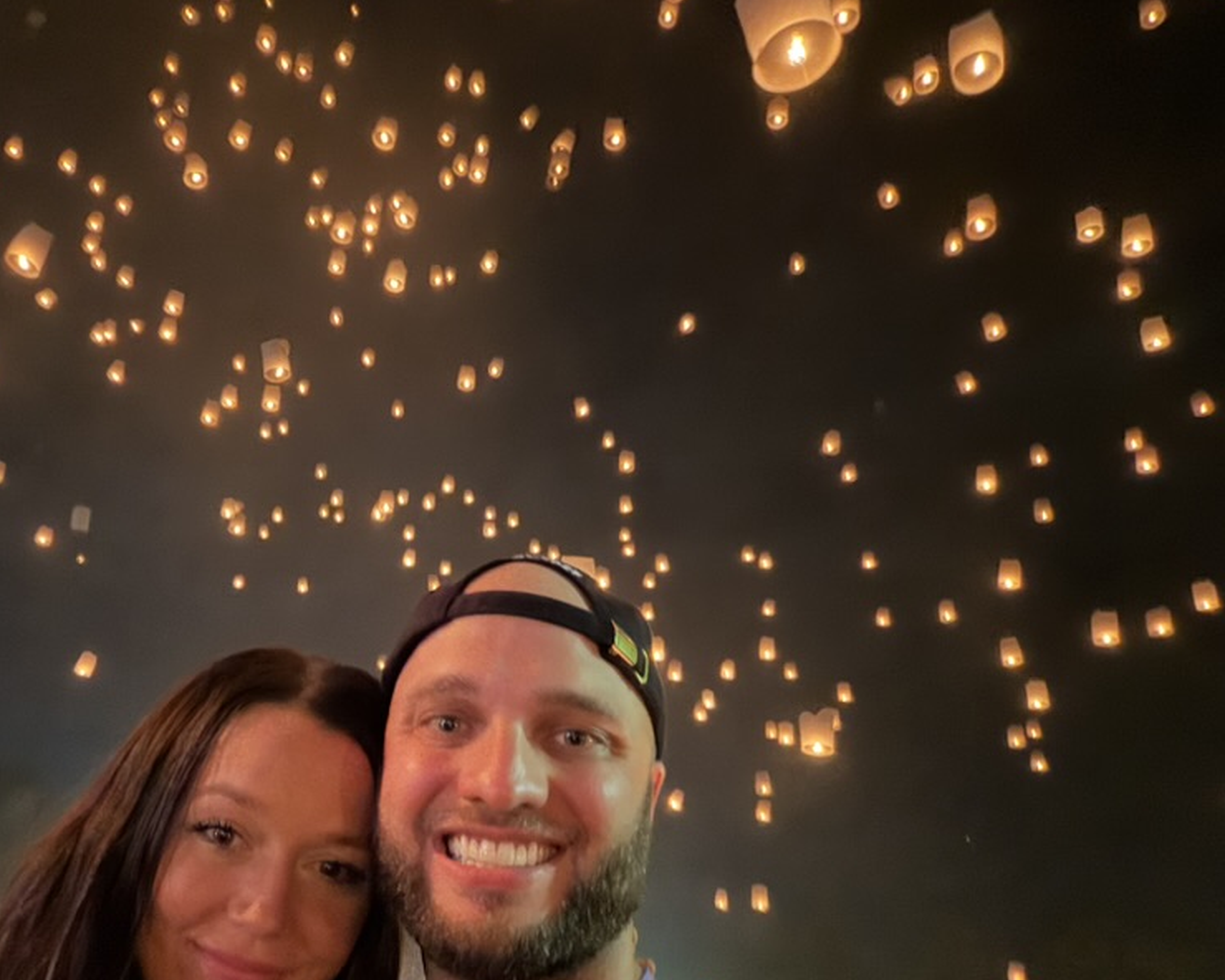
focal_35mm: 27
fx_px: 979
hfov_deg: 62.5
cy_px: 596
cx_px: 407
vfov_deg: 52.8
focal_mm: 2.71
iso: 1600
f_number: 1.9
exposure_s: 1/17
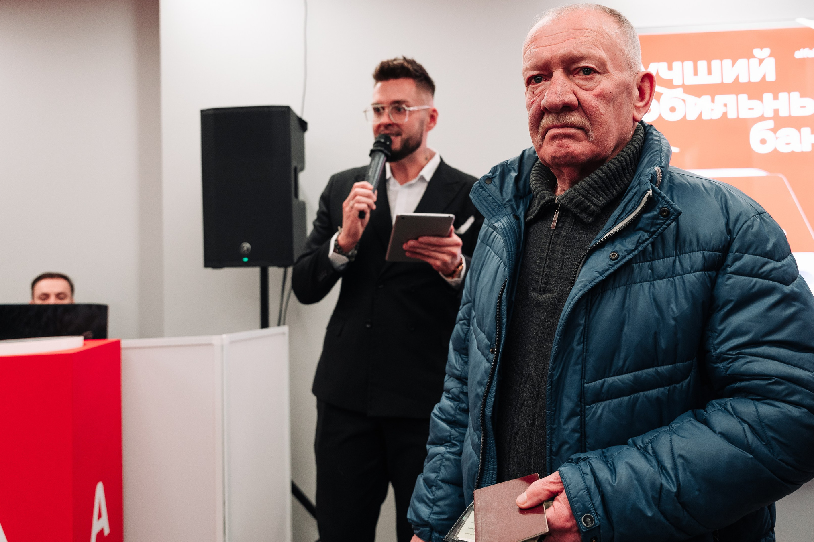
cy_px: 235
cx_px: 463
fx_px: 746
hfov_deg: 57.0
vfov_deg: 39.9
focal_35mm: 33
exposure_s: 1/125
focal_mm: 25.7
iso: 640
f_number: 3.5
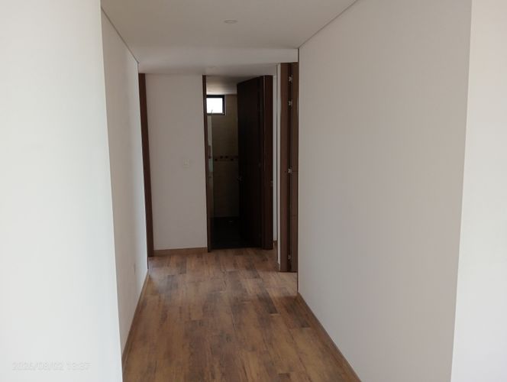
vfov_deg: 49.9
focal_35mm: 28
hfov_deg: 63.4
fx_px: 411
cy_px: 191
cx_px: 254
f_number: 1.8
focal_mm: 3.98
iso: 163
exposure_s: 1/120
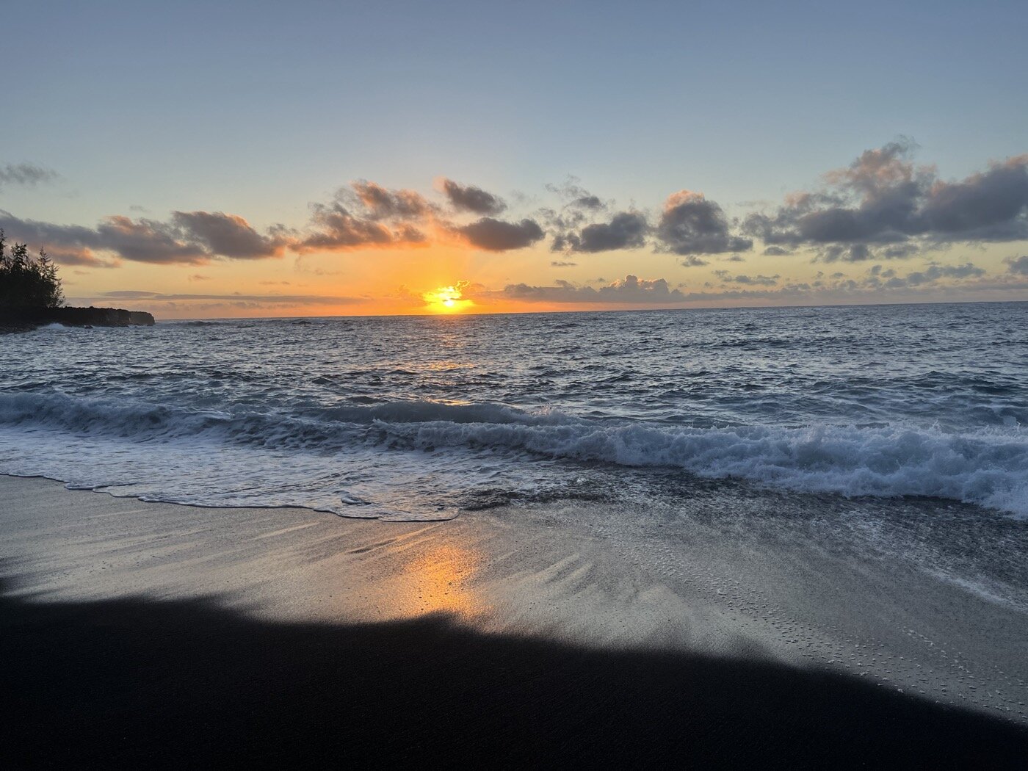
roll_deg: +1.2
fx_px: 772
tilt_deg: -6.5
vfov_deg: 53.1
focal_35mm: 26
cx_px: 514
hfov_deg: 67.3
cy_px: 386
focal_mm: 5.1
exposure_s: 1/1028
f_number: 1.6
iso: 50
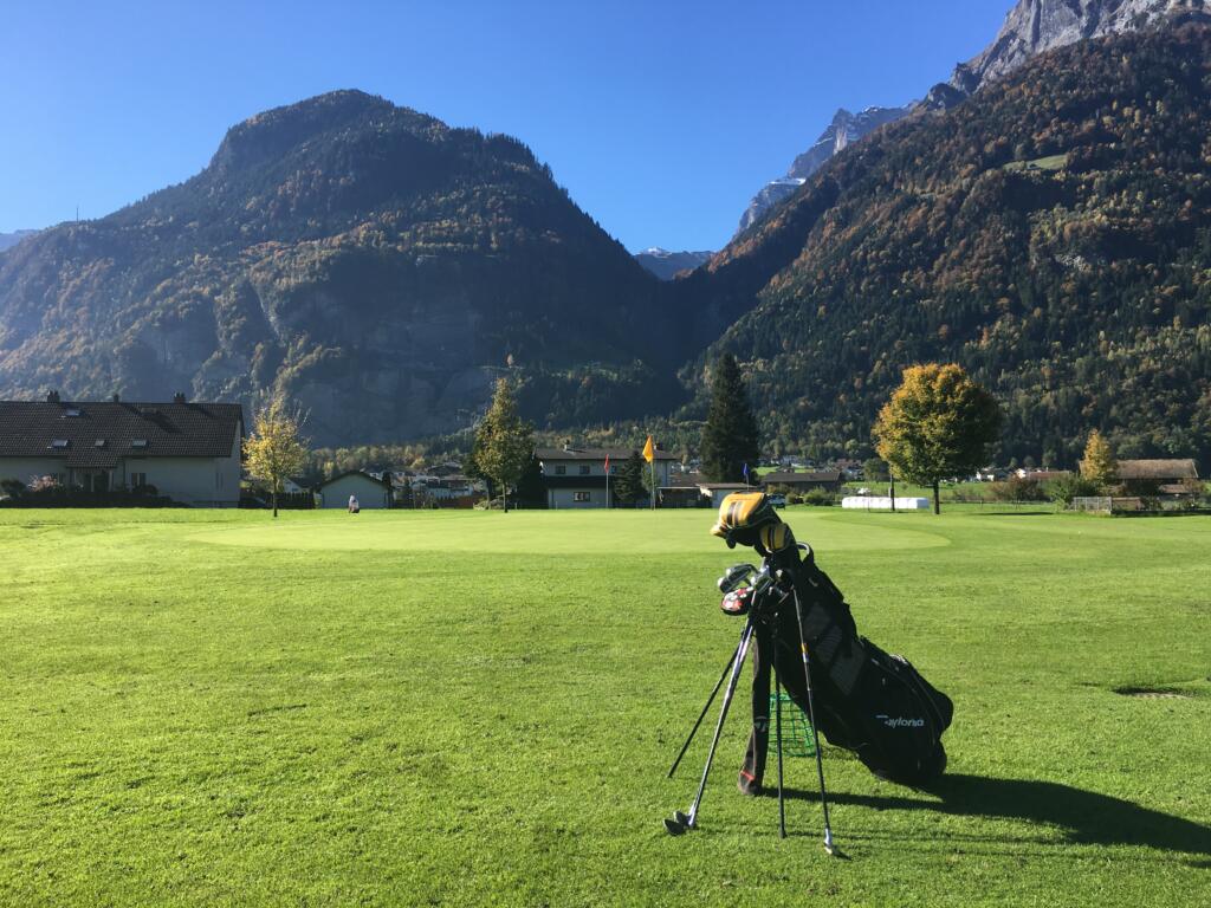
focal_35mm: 29
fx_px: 1015
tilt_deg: +3.9
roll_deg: +0.7
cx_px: 606
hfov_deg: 61.7
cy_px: 454
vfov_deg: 48.2
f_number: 2.2
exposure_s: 1/927
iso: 25
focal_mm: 4.15
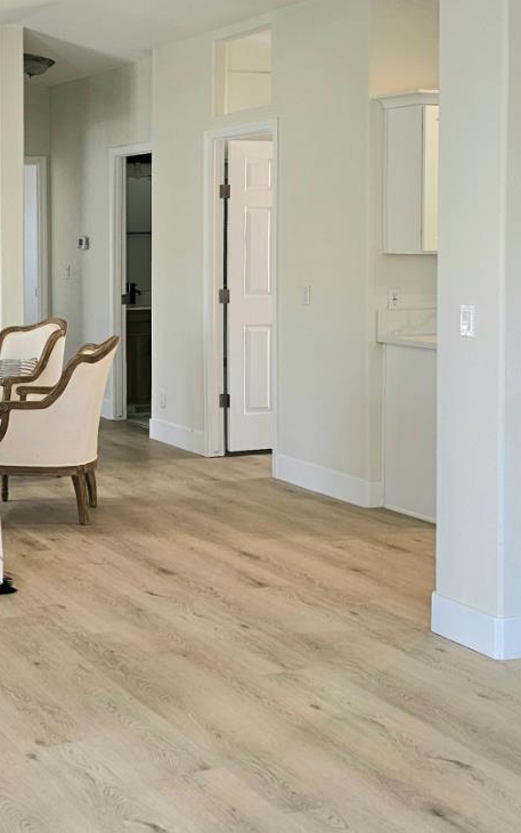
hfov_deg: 25.7
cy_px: 289
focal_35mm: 50
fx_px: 1136
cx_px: 184
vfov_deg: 39.9
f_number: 1.7
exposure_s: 1/120
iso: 40
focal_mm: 6.3
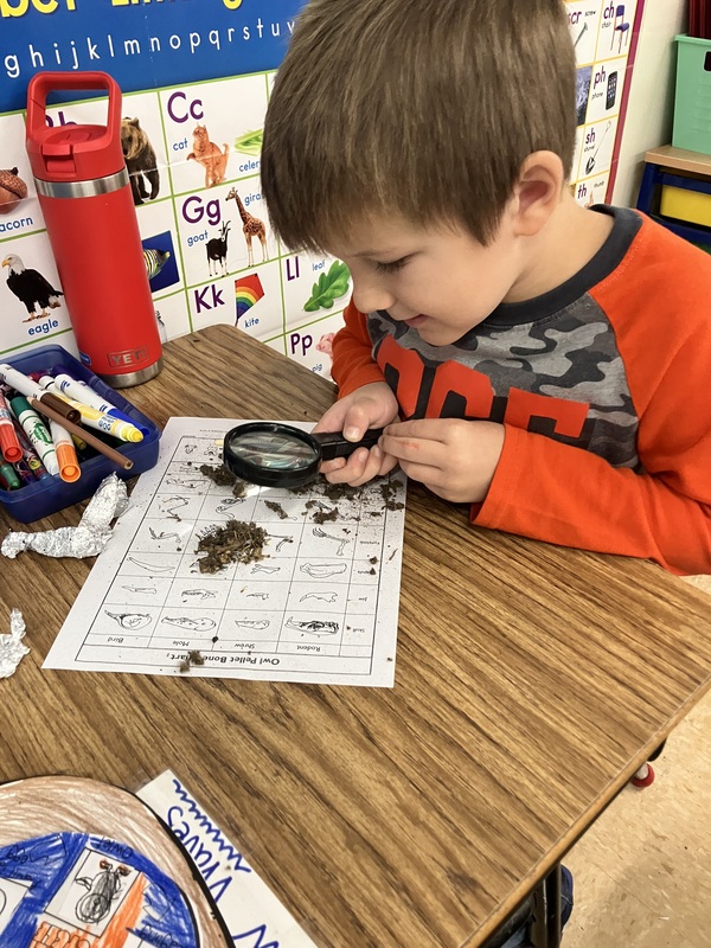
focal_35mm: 28
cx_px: 356
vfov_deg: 63.4
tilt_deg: -35.5
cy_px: 474
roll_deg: +1.1
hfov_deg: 49.7
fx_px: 767
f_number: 1.8
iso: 200
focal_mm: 3.99
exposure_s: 1/60
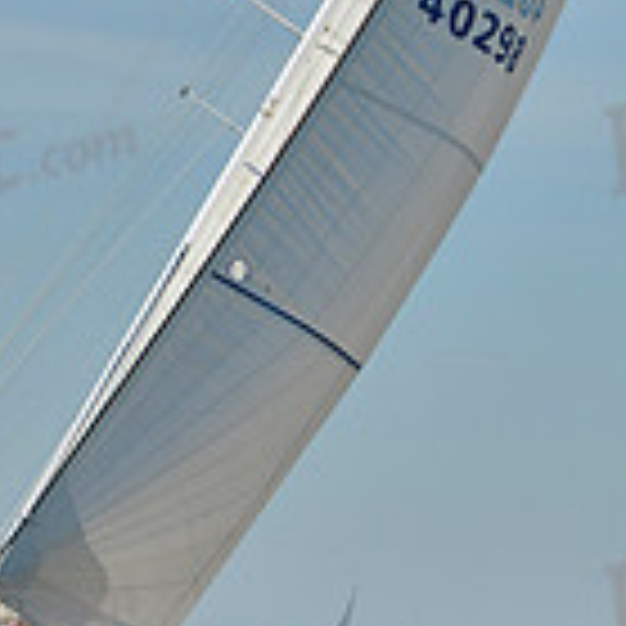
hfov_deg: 4.8
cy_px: -90
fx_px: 7406
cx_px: 372
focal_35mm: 362
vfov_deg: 4.8
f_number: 9
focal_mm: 102
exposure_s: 1/1250
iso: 280
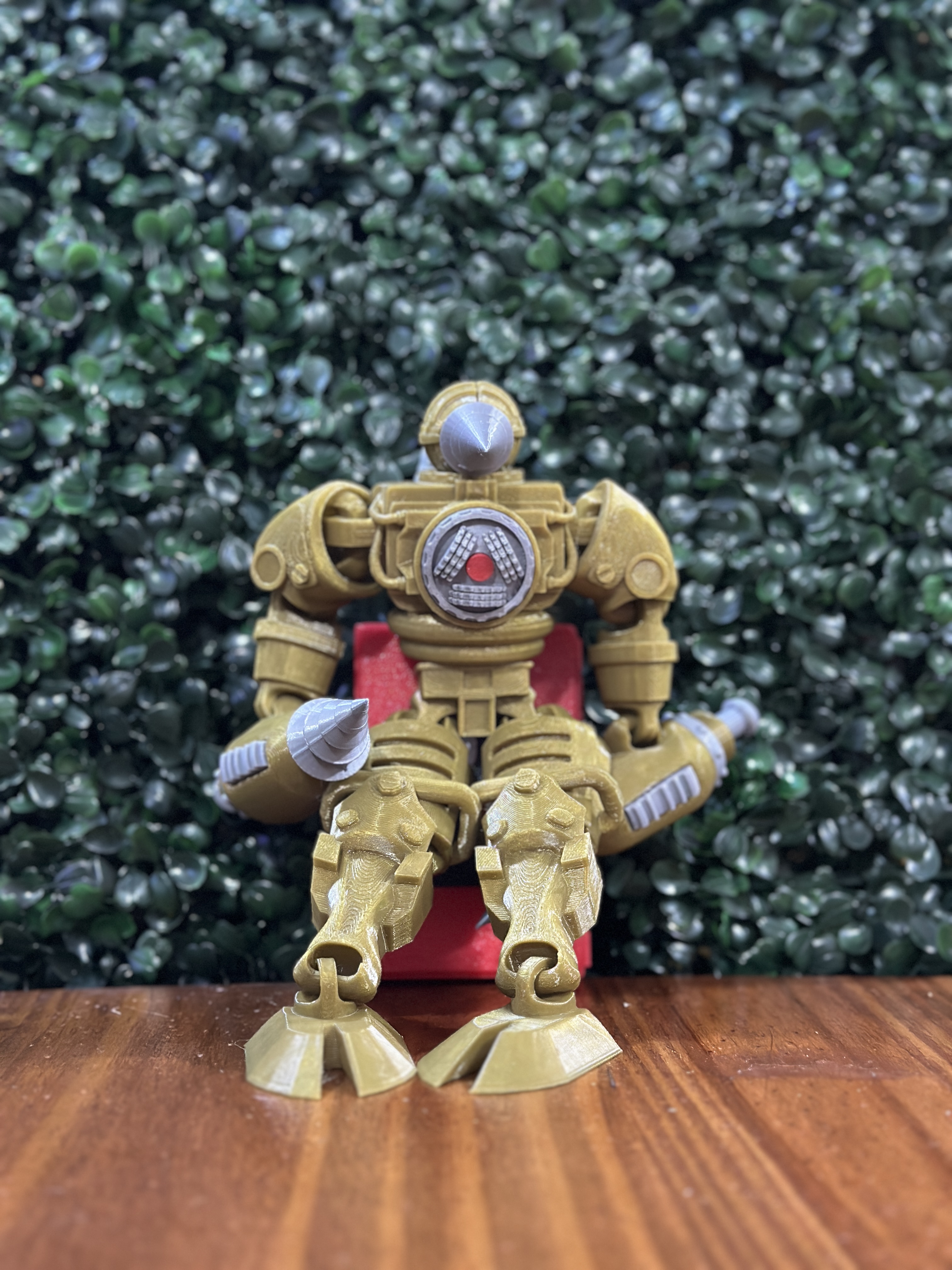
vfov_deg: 39.7
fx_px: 1760
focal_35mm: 48
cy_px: 635
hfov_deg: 30.3
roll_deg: -0.6
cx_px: 476
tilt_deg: -0.7
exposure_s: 1/33
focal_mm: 6.86
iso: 500
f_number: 1.78
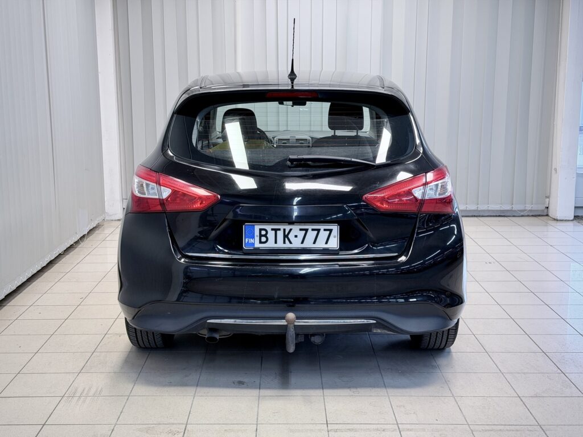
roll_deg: +0.1
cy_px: 218
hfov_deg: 39.7
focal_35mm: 48
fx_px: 808
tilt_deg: -10.0
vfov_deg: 30.3
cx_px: 292
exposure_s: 1/50
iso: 64
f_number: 1.78
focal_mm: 6.76
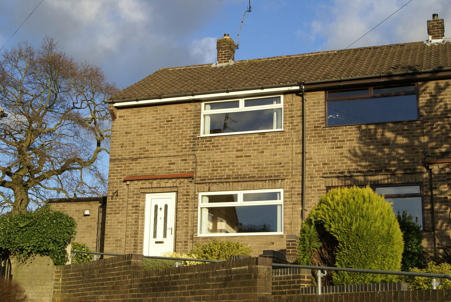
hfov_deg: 37.8
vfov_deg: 25.8
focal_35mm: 52
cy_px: 151
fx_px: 658
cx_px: 226
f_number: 9
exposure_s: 1/160
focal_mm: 35
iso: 100
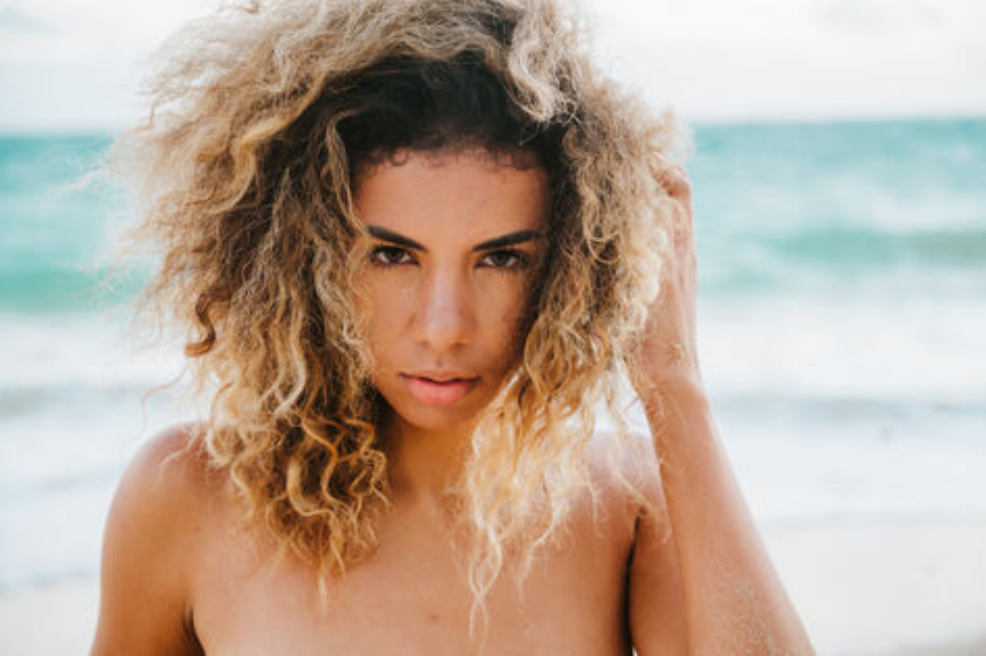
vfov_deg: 20.6
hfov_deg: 30.5
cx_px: 493
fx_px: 1806
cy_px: 328
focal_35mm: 66
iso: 1000
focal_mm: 66
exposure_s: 1/200
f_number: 4
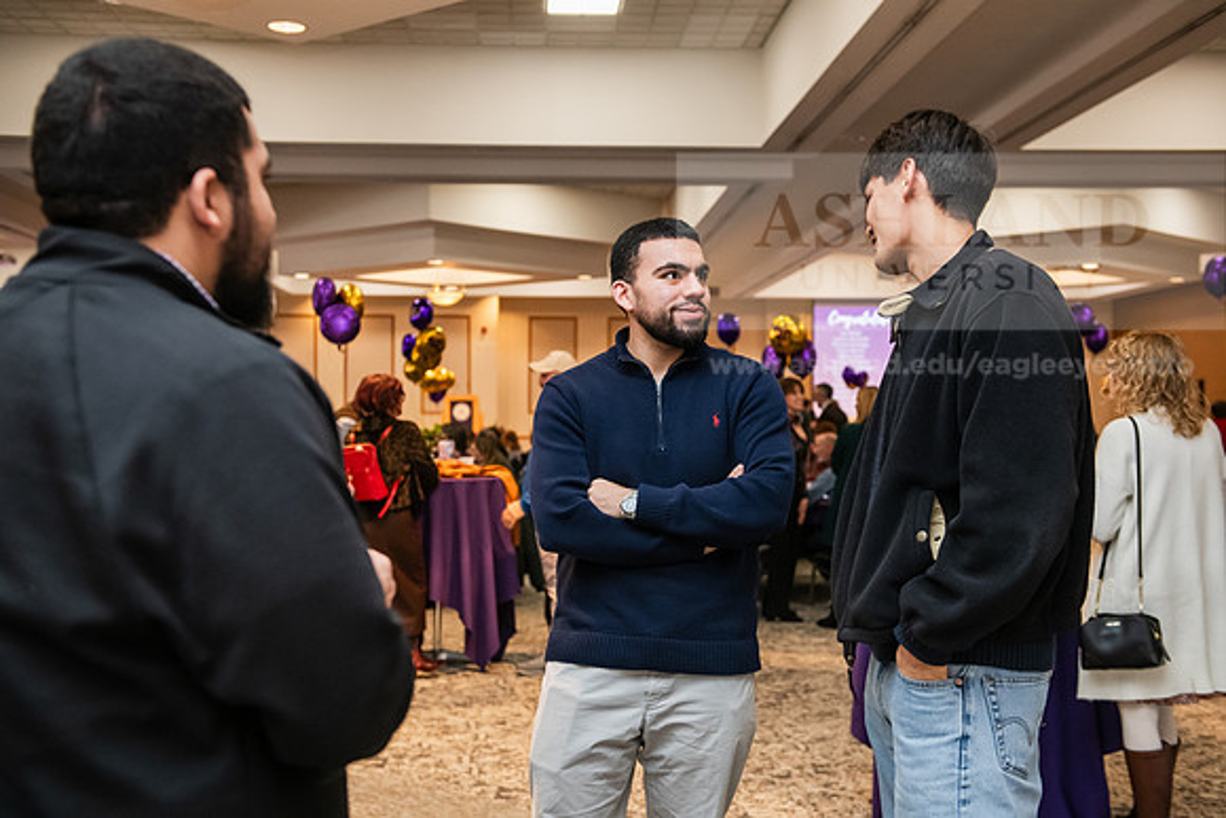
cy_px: 409
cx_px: 613
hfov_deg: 41.1
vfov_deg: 28.1
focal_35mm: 48
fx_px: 1635
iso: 2500
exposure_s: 1/200
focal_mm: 48
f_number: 3.5
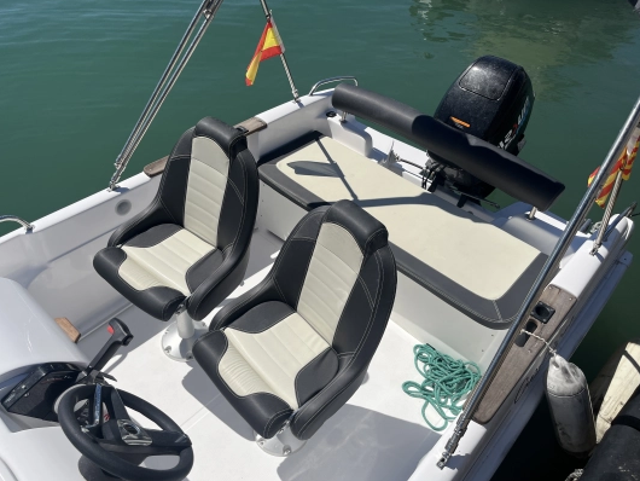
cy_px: 244
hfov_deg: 65.3
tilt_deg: -44.1
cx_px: 312
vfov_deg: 51.4
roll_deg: -1.2
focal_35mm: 27
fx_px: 499
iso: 50
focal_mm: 5.1
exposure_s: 1/9901
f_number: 1.6
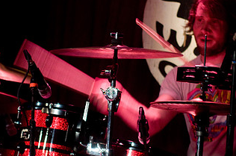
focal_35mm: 193
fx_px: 1262
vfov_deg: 7.1
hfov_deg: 10.7
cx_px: 83
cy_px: 59
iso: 1250
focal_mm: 70
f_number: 2.8
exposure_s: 1/40
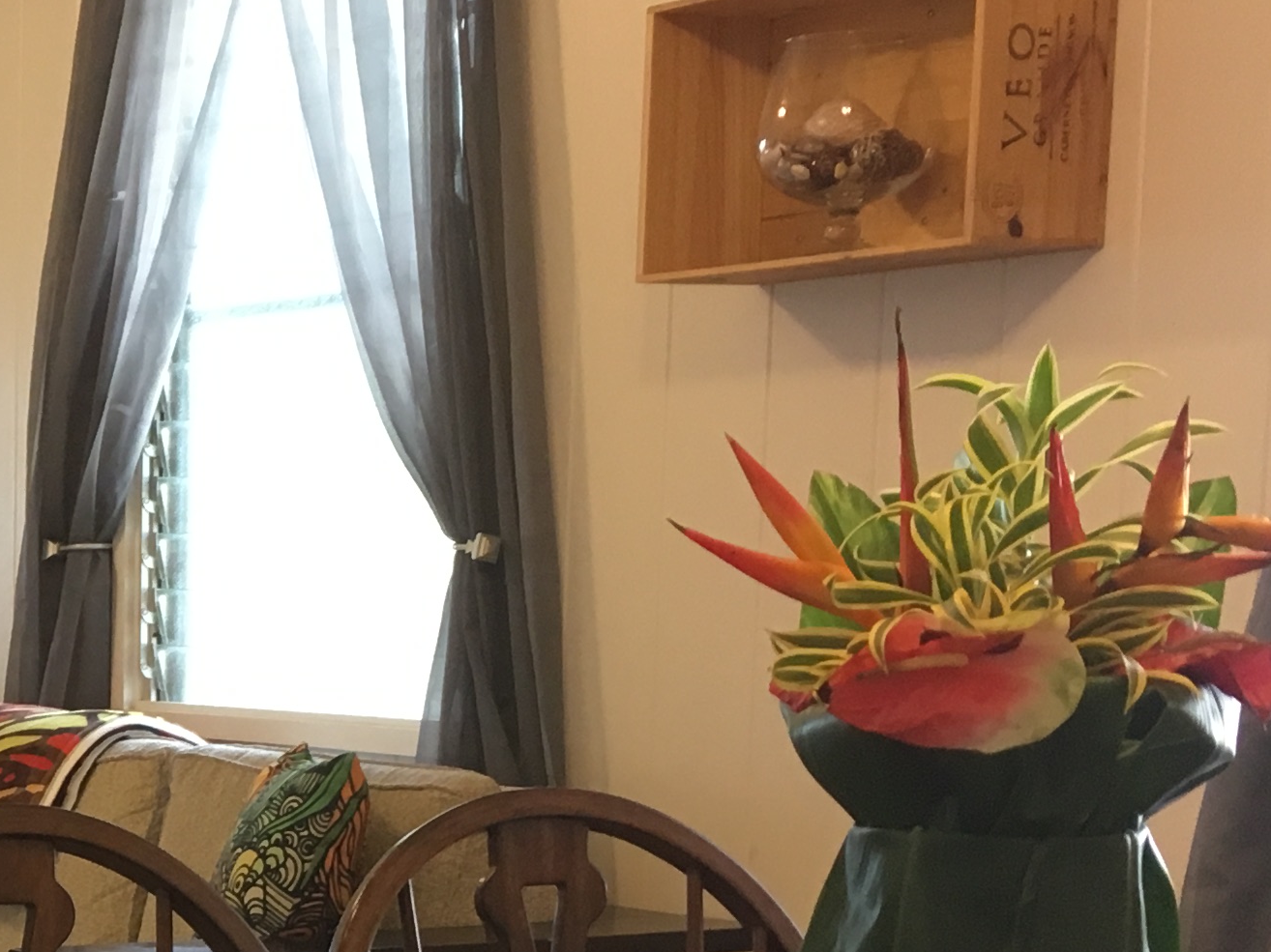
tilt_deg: -9.1
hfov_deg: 20.1
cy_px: 1113
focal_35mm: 89
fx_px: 3267
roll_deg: -1.4
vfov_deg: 16.0
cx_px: -399
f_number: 2.2
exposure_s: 1/30
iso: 80
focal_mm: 4.15
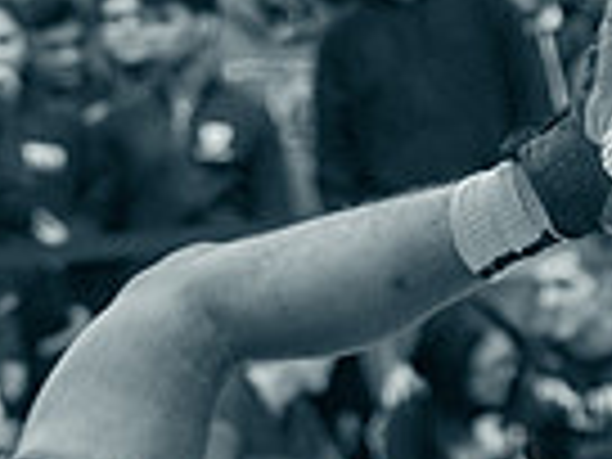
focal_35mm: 329
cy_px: 713
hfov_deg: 6.0
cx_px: -63
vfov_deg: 4.5
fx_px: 5817
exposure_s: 1/250
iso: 4000
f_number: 2.8
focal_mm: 80
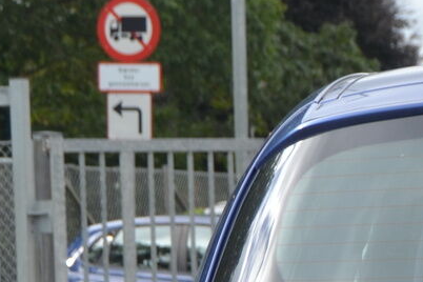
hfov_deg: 8.7
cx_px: 707
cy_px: 543
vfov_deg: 5.9
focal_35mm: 229
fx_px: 2691
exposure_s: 1/160
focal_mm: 32
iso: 100
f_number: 5.6
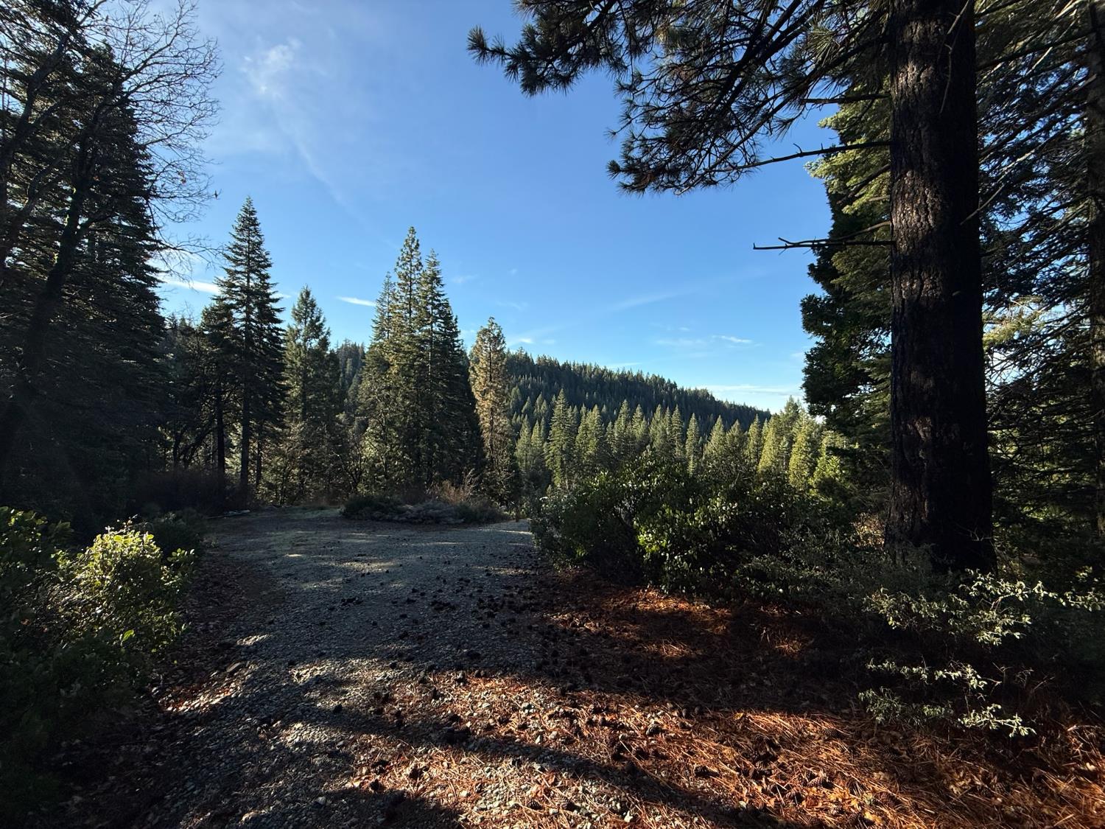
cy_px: 414
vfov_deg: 85.7
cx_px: 552
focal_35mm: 14
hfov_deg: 102.1
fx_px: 447
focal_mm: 2.22
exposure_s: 1/1368
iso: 50
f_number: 2.2
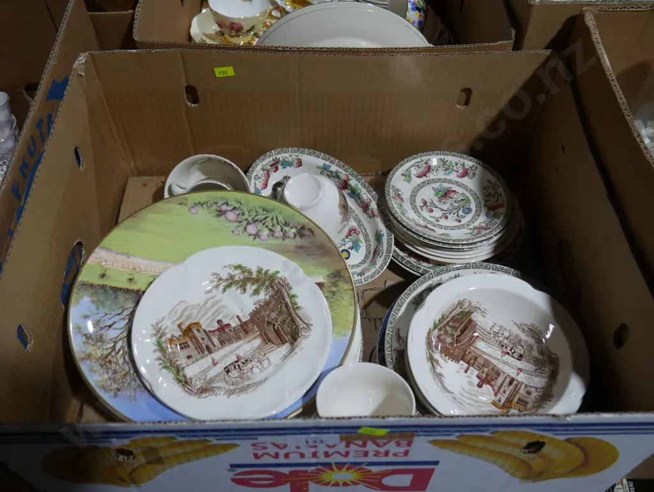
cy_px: 246
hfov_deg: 56.8
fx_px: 605
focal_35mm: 32
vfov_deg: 44.2
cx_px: 327
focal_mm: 16
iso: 200
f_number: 3.6
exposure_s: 1/100
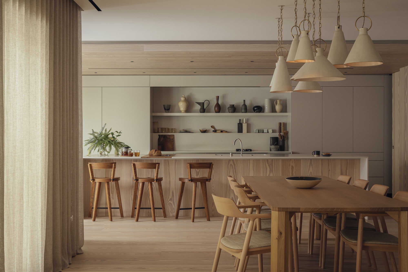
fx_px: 510
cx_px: 204
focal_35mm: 45
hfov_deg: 43.6
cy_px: 136
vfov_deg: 29.9
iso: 400
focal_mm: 45
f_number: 8
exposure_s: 1/25
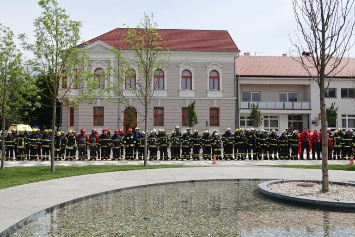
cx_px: 160
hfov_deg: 58.6
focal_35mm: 32
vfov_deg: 41.1
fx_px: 316
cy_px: 113
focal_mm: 8.8
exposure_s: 1/1000
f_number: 4
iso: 100
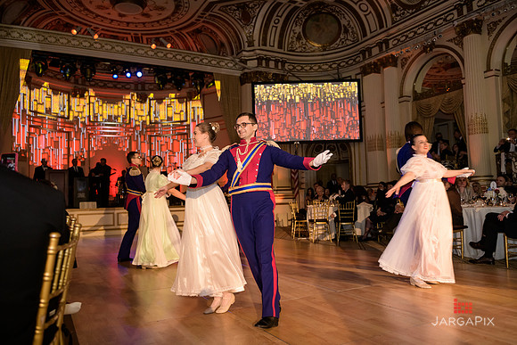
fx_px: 417
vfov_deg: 45.0
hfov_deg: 63.6
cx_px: 258
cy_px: 172
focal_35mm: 29
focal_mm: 29
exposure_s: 1/125
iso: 1600
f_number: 3.2
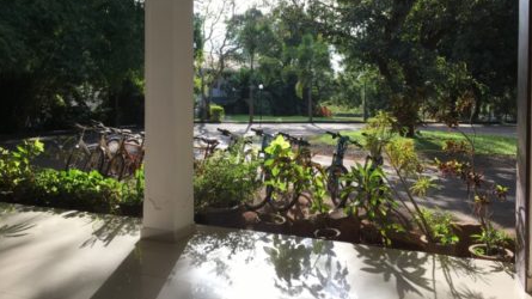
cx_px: 265
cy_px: 98
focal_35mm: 32
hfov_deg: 61.0
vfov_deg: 36.2
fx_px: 451
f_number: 2.2
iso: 25
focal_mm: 4.15
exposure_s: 1/523
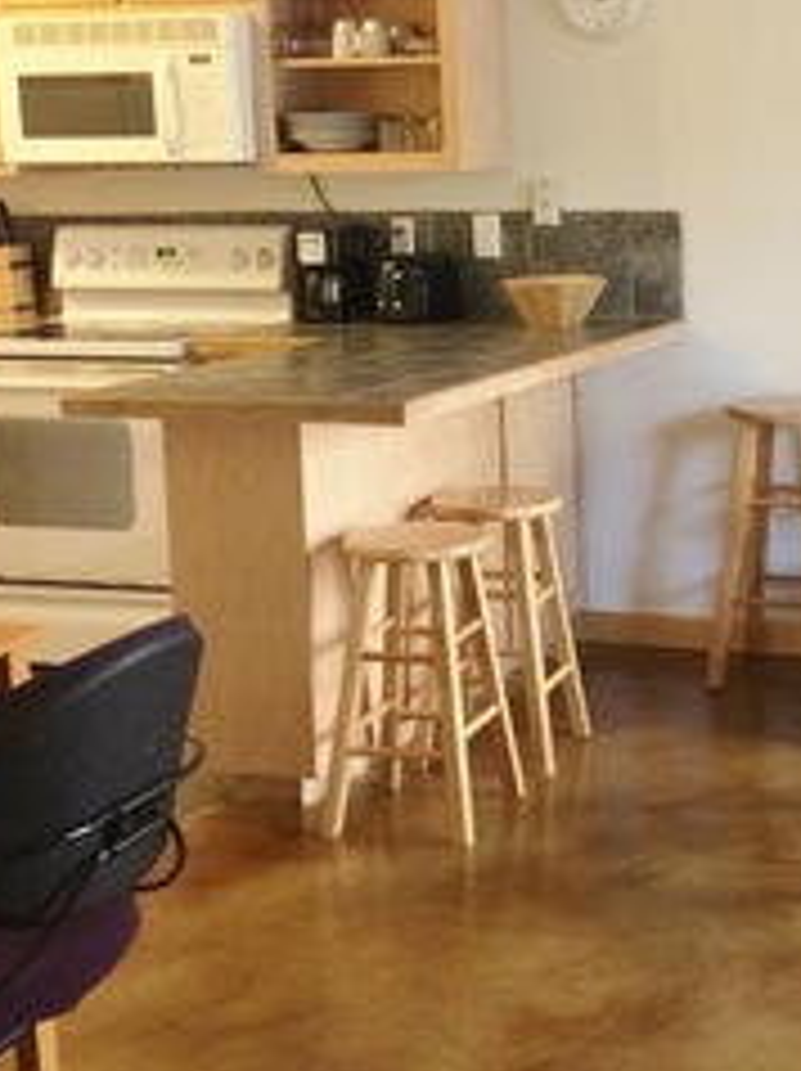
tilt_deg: -8.3
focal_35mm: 61
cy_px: 396
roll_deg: +1.2
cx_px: 781
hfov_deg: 23.1
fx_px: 1885
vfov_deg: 31.6
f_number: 2.2
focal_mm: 4.15
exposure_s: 1/30
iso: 100
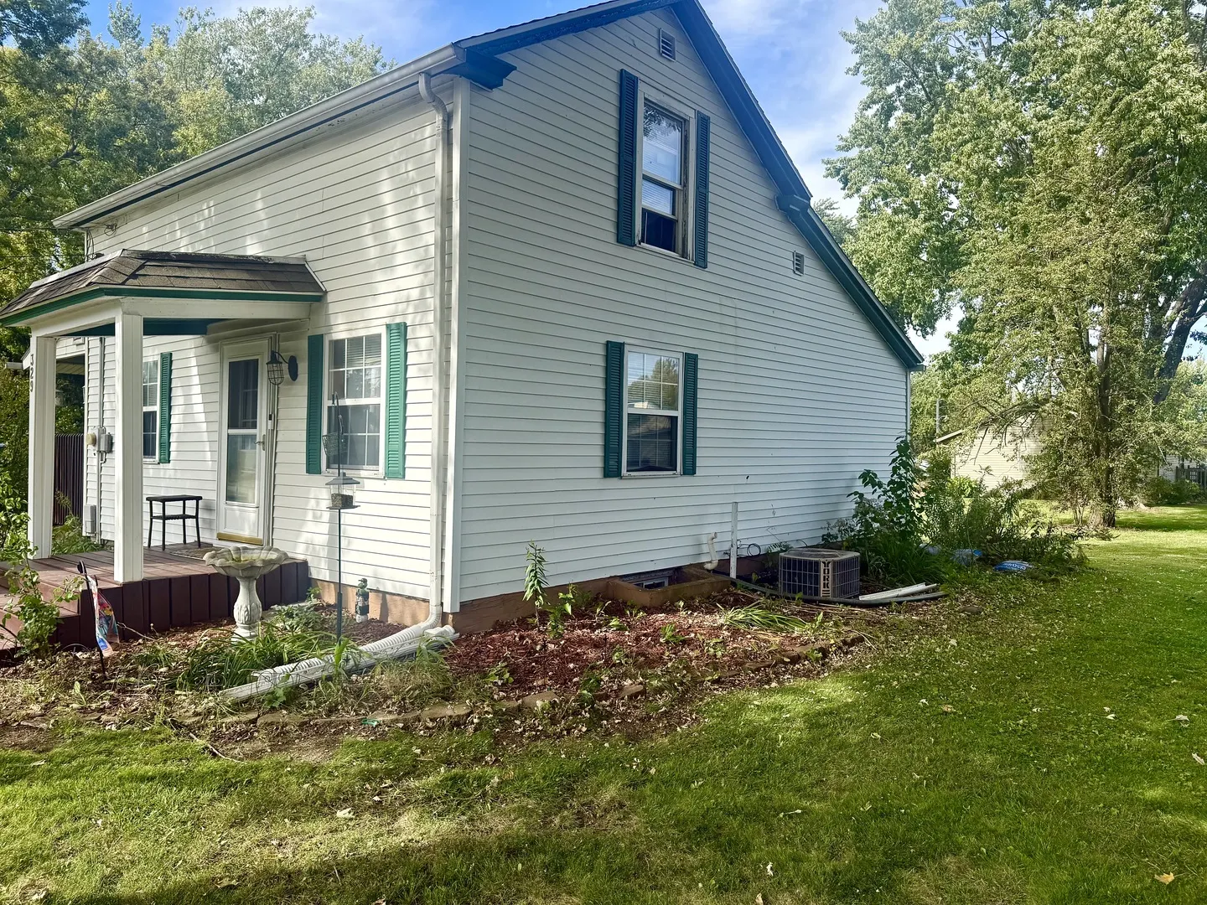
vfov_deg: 56.8
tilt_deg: +0.1
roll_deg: -0.4
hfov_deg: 71.6
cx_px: 604
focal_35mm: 24
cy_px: 452
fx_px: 837
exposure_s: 1/1585
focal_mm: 6.76
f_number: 1.78
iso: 80
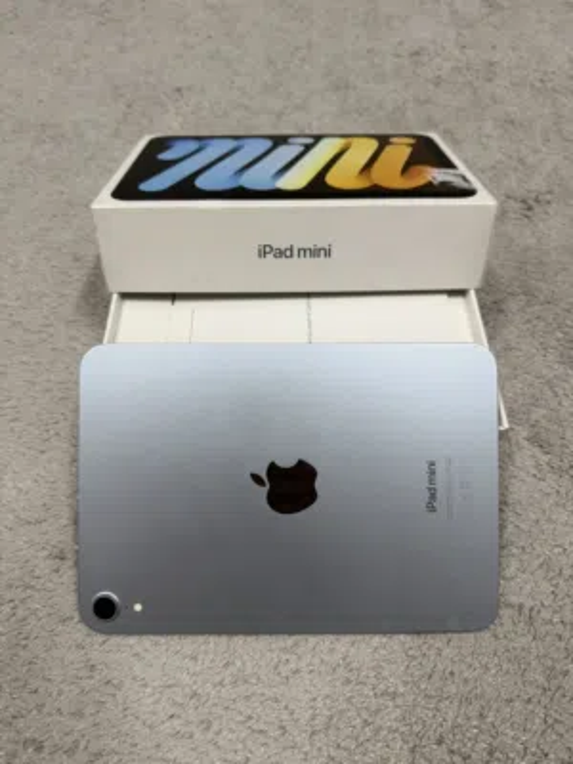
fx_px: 530
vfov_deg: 71.6
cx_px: 286
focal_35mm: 24
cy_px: 382
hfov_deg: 56.8
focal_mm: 6.76
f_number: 1.78
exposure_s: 1/50
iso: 200
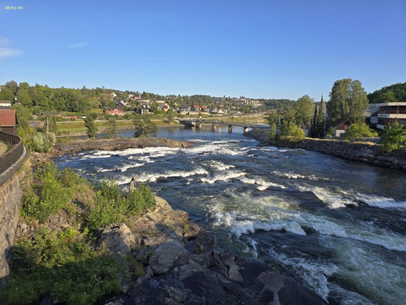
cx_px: 203
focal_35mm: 23
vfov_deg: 58.9
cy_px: 152
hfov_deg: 73.9
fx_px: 270
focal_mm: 6.3
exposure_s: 1/475
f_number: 1.7
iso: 12
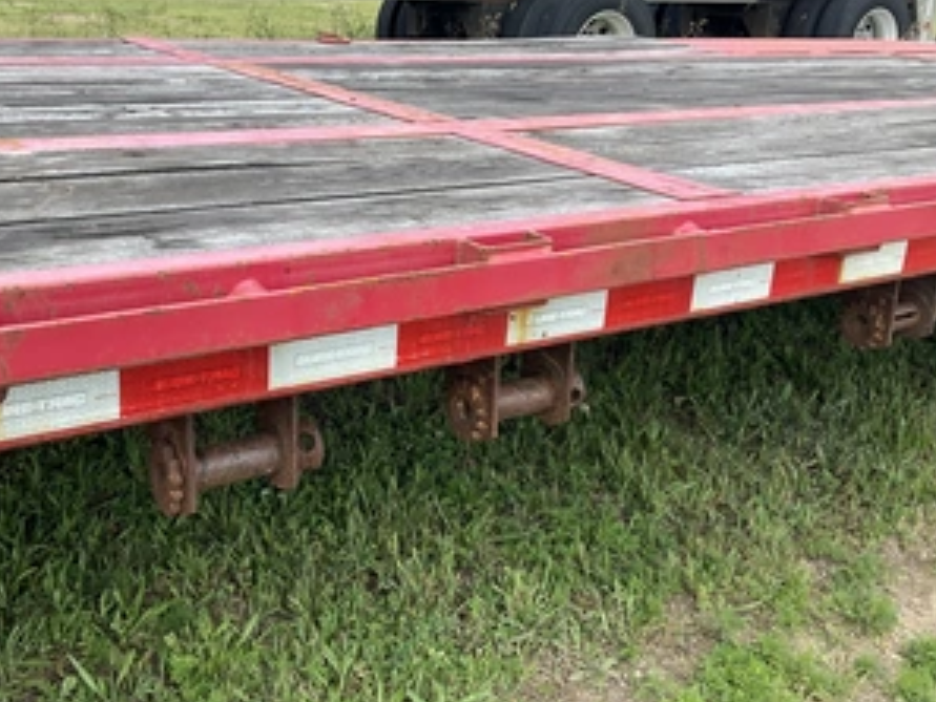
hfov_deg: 47.7
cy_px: 309
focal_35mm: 39
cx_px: 403
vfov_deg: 36.8
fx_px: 1055
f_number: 1.8
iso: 25
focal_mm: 3
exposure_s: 1/422
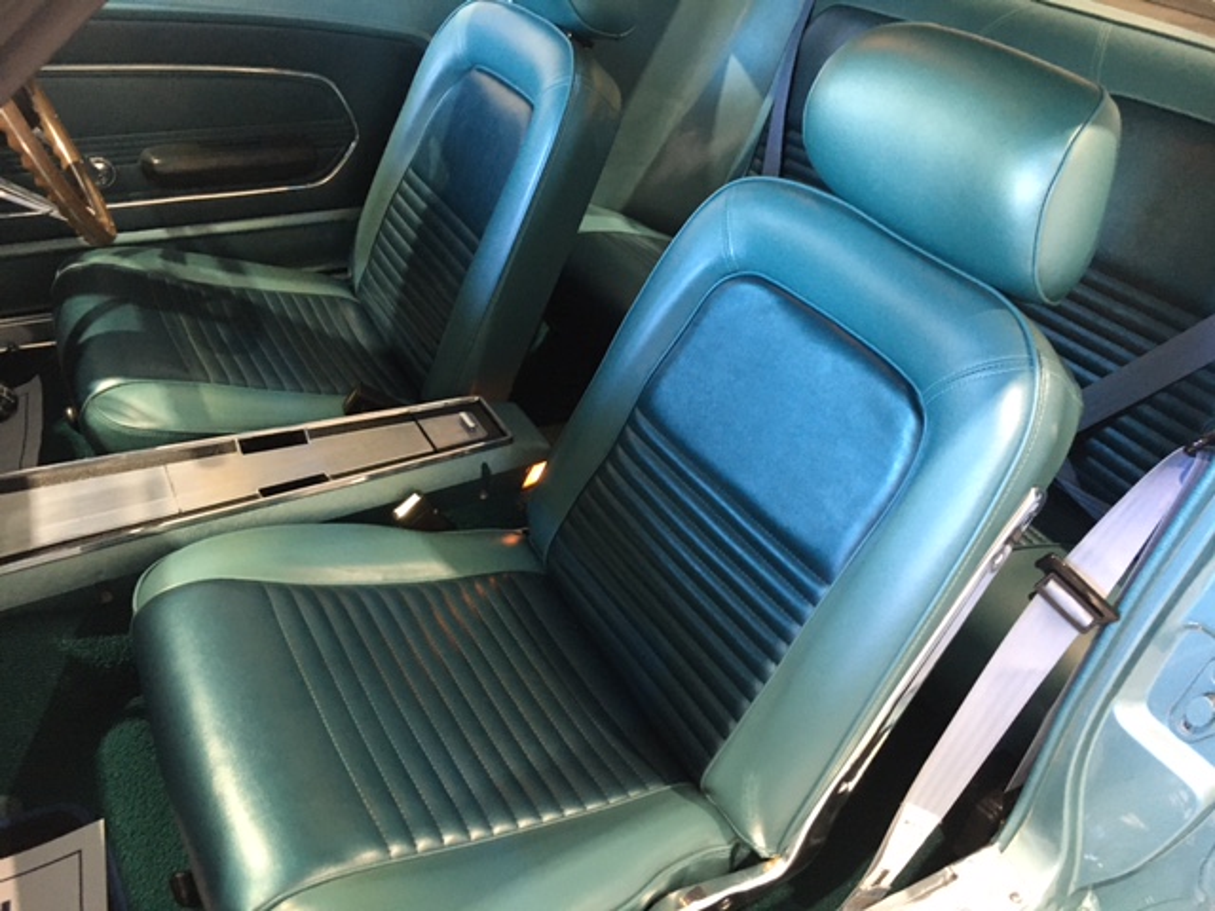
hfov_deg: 61.7
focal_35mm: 29
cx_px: 608
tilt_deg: -34.7
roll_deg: -6.3
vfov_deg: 48.2
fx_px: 1018
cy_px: 456
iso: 200
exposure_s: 1/33
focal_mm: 4.15
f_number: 2.2
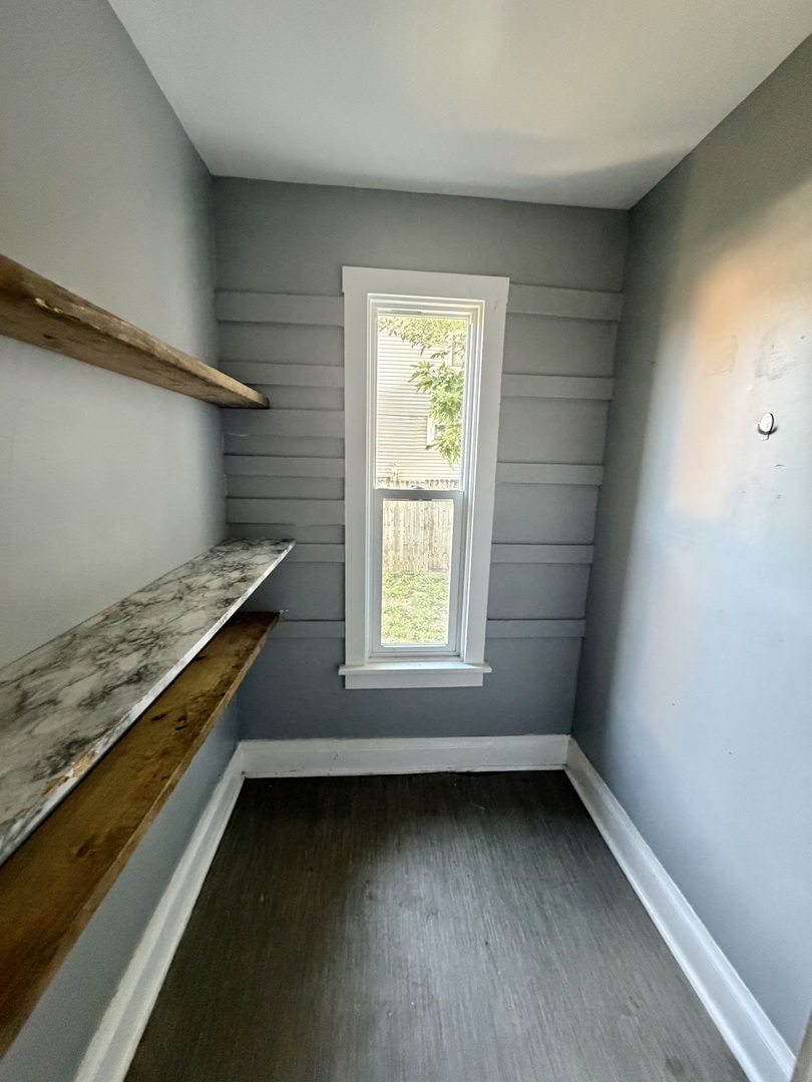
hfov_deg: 85.7
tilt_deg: -12.7
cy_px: 541
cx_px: 406
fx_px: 438
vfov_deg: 102.1
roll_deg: -1.9
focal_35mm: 14
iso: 640
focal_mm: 2.22
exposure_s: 1/60
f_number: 2.2
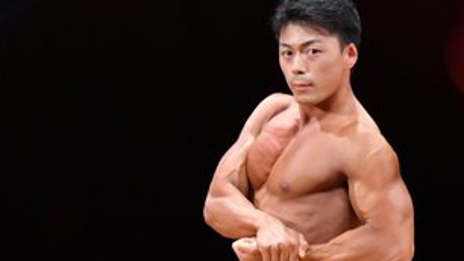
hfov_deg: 3.0
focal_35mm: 716
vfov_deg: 1.7
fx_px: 8808
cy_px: 270
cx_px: 280
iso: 4000
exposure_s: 1/400
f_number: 5.6
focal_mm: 180
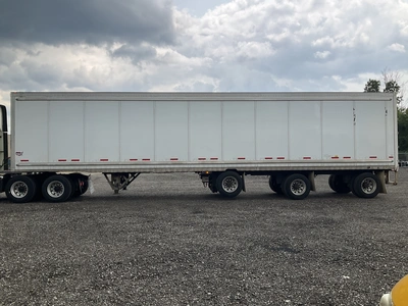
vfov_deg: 48.2
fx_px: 342
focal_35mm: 29
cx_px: 204
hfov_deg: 61.7
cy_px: 153
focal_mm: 3
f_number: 1.8
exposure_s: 1/2058
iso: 25
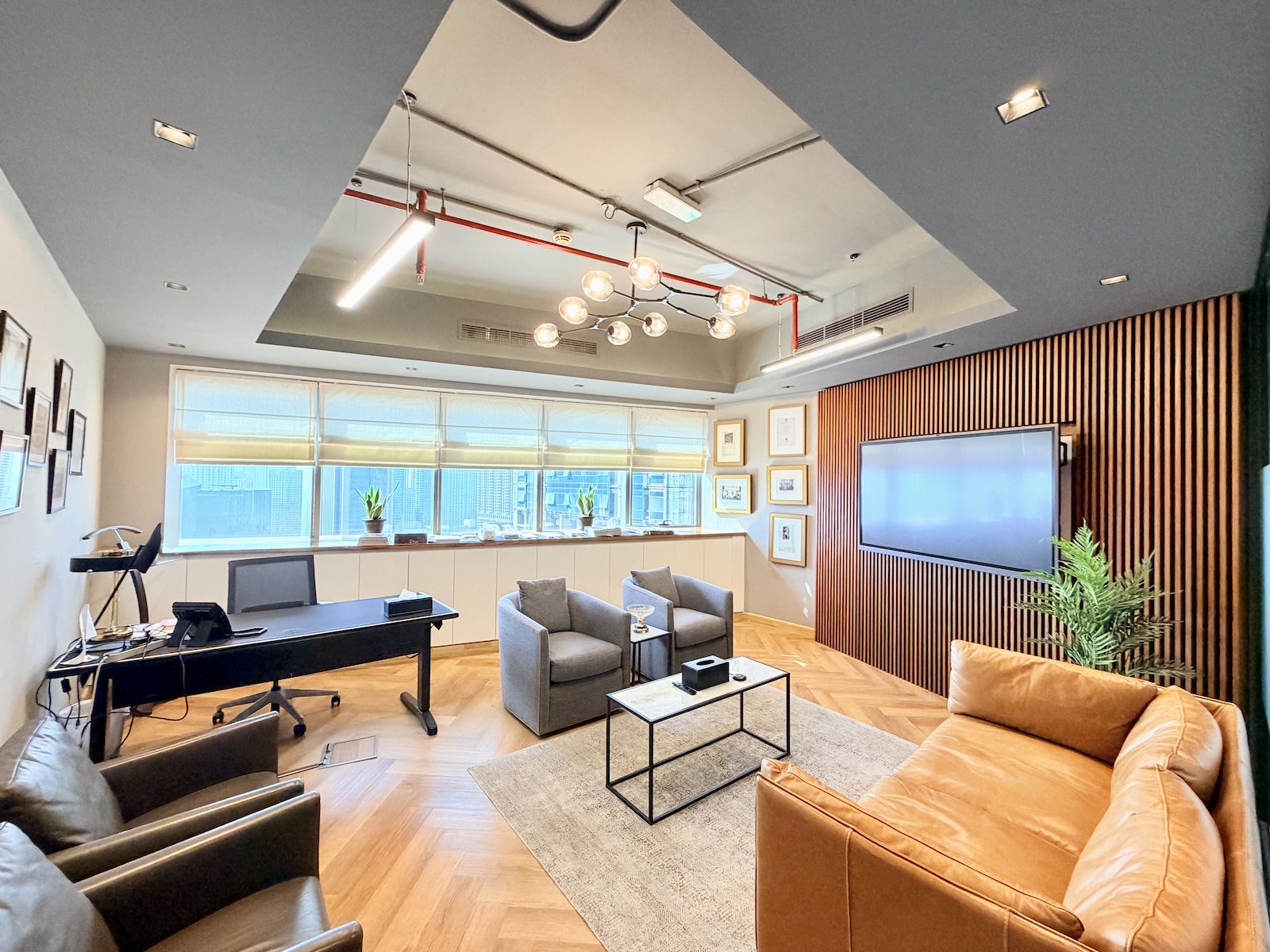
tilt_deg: +0.5
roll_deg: +0.1
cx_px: 635
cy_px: 476
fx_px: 514
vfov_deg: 85.7
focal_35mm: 14
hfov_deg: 102.1
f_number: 2.2
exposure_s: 1/100
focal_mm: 2.22
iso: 250
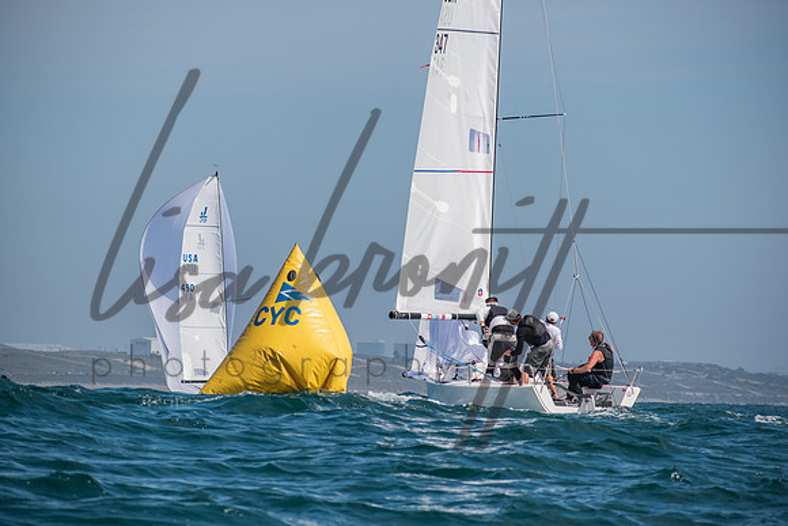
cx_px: 394
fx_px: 4703
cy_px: 263
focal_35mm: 215
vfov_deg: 6.4
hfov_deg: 9.6
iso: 200
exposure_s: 1/1250
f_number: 6.3
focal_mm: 135
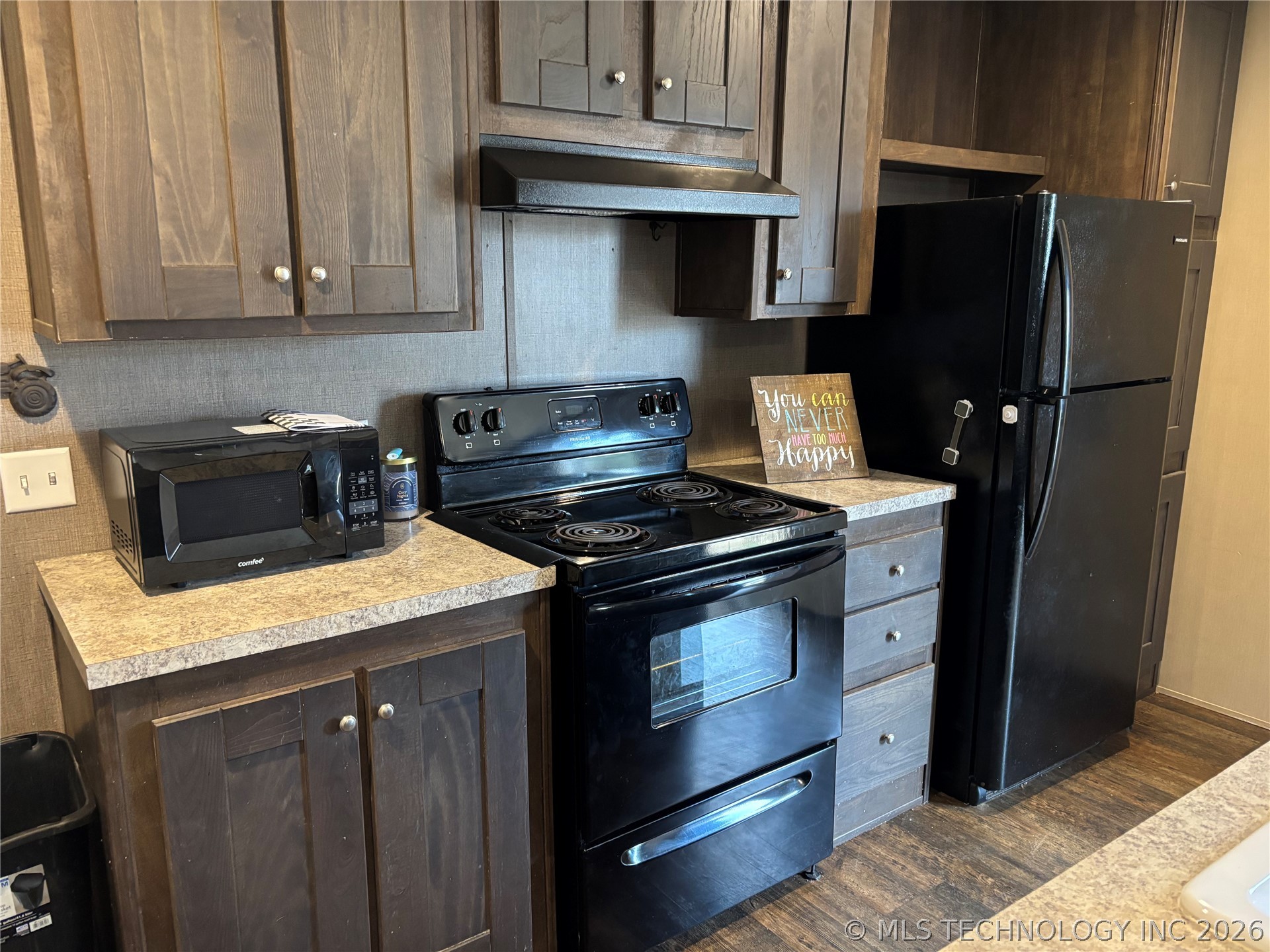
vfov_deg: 53.1
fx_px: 954
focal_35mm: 26
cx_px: 635
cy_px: 476
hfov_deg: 67.3
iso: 500
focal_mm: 5.96
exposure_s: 1/40
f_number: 1.6
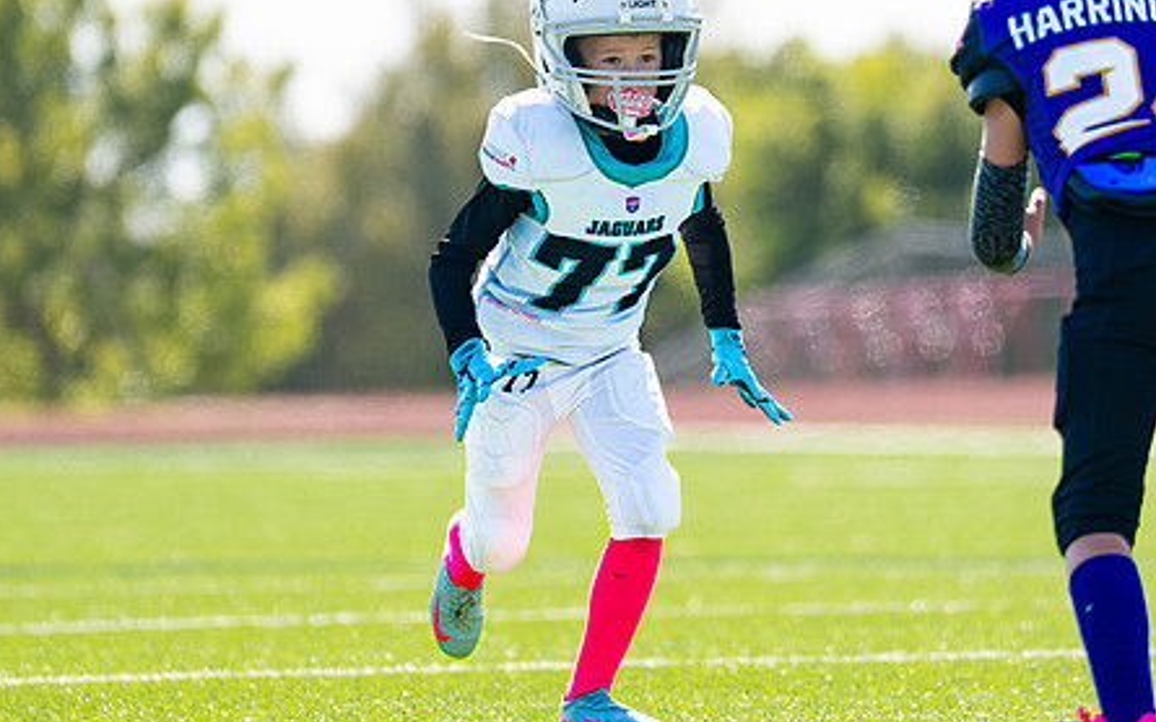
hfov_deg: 4.7
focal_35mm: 447
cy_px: 259
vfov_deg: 2.9
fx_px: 14081
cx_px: 659
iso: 100
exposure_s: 1/1250
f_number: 2.8
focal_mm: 200
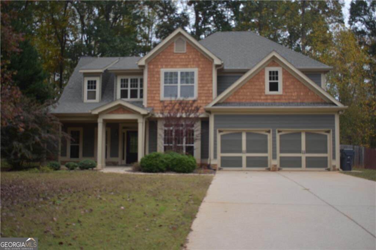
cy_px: 125
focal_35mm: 38
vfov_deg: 35.5
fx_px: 392
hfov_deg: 51.3
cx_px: 188
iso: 200
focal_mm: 25
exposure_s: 1/320
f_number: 4
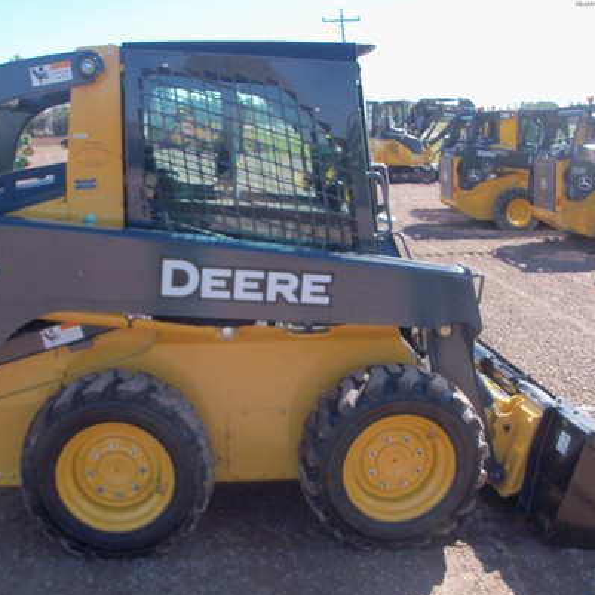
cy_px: 300
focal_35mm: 42
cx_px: 227
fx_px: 817
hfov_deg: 39.8
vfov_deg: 40.0
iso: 160
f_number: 3
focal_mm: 6.3
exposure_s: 1/400
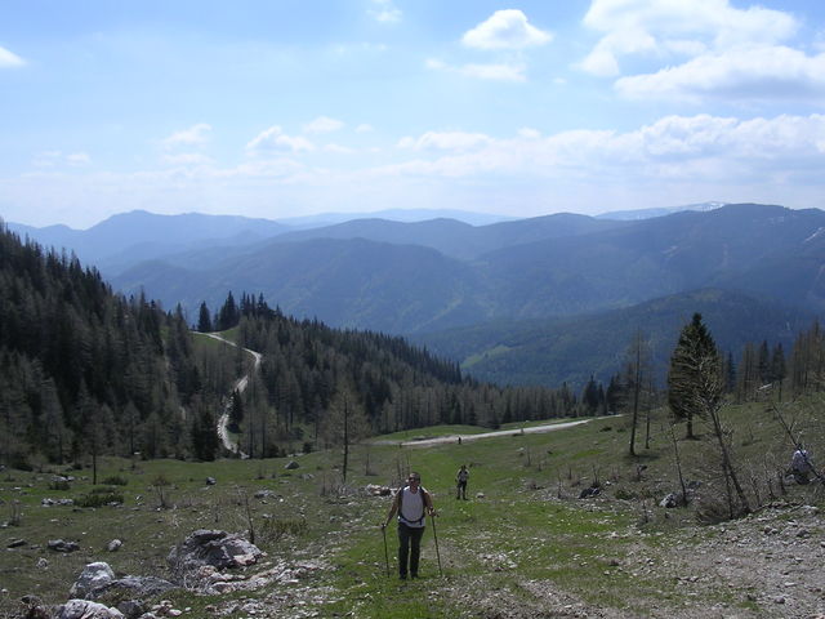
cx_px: 412
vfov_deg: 37.7
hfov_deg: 49.0
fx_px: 906
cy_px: 310
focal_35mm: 38
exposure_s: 1/472
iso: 100
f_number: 5.6
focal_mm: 5.8
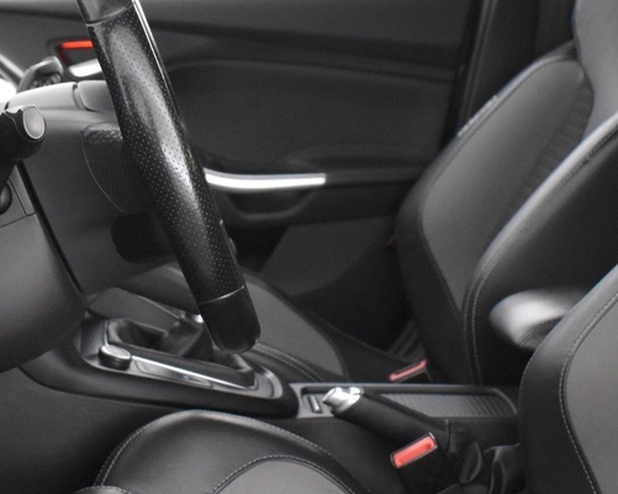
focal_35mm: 82
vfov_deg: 18.6
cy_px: 364
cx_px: 212
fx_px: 1499
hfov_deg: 23.2
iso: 3200
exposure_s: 1/20
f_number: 3.5
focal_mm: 18
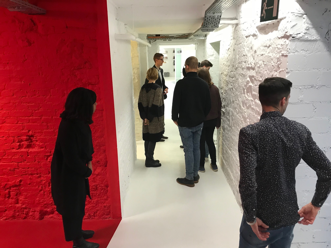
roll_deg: -1.3
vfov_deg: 49.7
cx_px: 166
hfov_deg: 63.4
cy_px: 124
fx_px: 268
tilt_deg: -12.2
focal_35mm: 28
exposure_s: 1/25
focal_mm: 3.99
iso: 40
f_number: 1.8
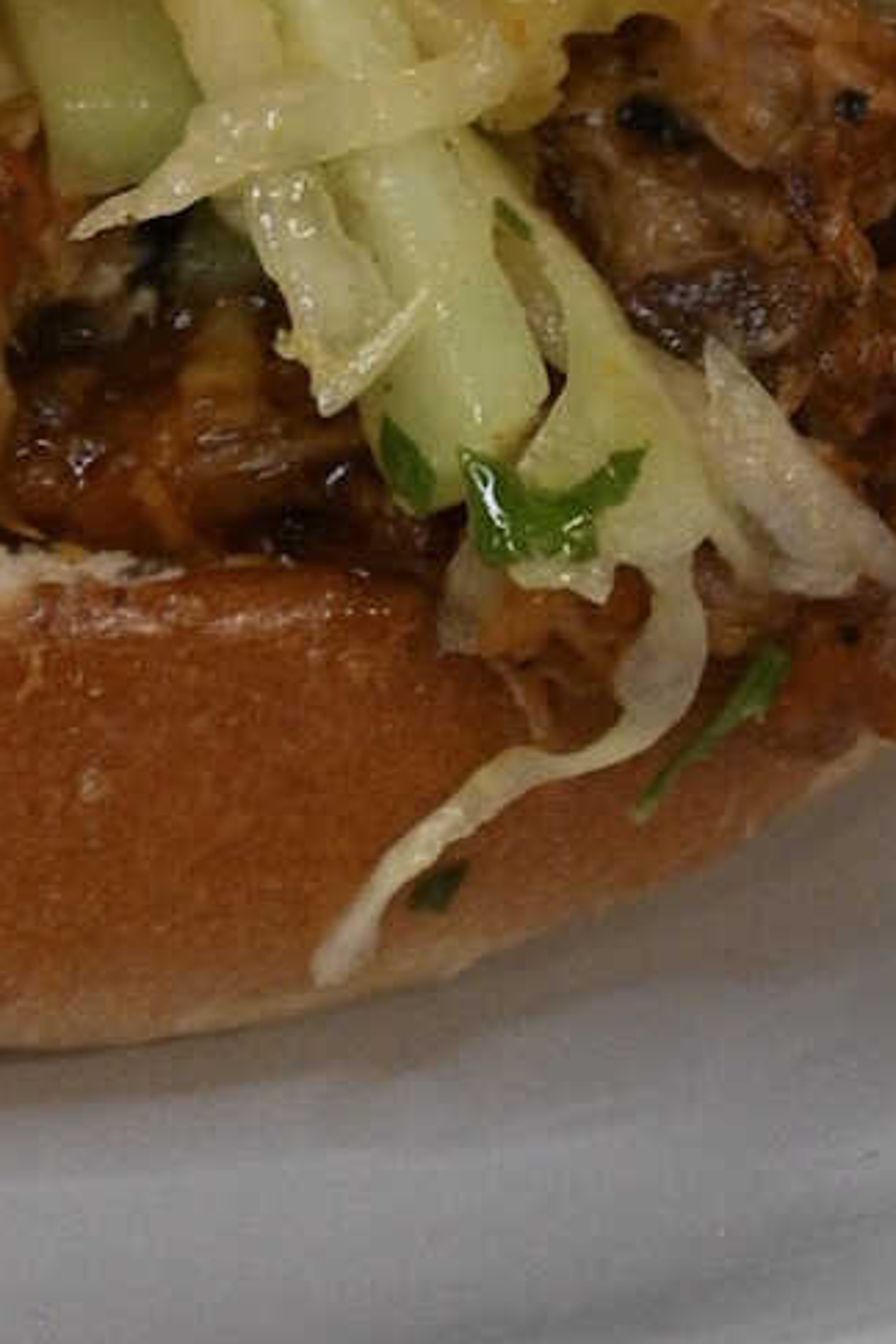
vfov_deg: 6.3
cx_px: 17
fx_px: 12207
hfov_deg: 4.2
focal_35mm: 327
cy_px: -290
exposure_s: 1/125
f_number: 6
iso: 1800
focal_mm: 46
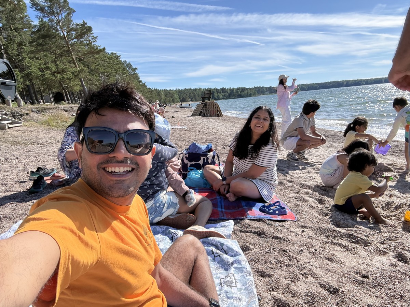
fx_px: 272
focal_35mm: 23
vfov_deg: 58.9
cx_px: 205
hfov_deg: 73.9
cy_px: 154
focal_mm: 2.69
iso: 40
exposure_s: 1/831
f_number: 1.9
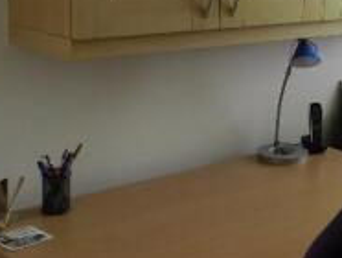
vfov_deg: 20.3
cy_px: 65
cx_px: 334
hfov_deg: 25.8
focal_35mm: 72
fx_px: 712
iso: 160
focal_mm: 4
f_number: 3.4
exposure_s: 1/60
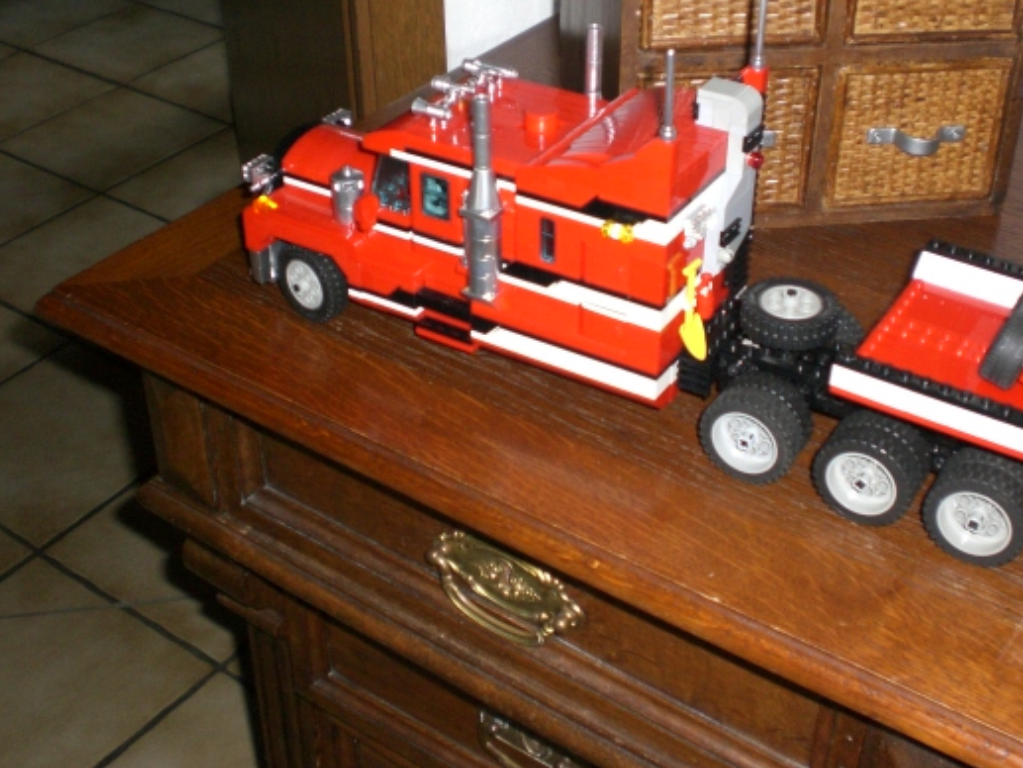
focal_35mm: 47
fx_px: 1389
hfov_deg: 40.4
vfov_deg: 30.8
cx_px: 574
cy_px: 311
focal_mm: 6.3
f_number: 3.1
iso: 200
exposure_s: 1/60
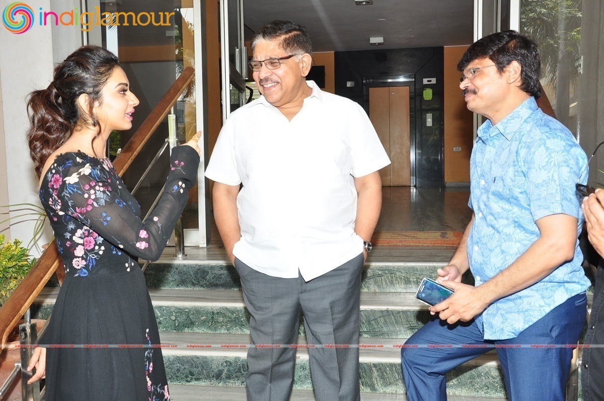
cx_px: 302
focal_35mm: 38
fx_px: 628
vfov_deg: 35.4
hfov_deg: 51.3
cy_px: 200
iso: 400
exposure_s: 1/125
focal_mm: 25
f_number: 8
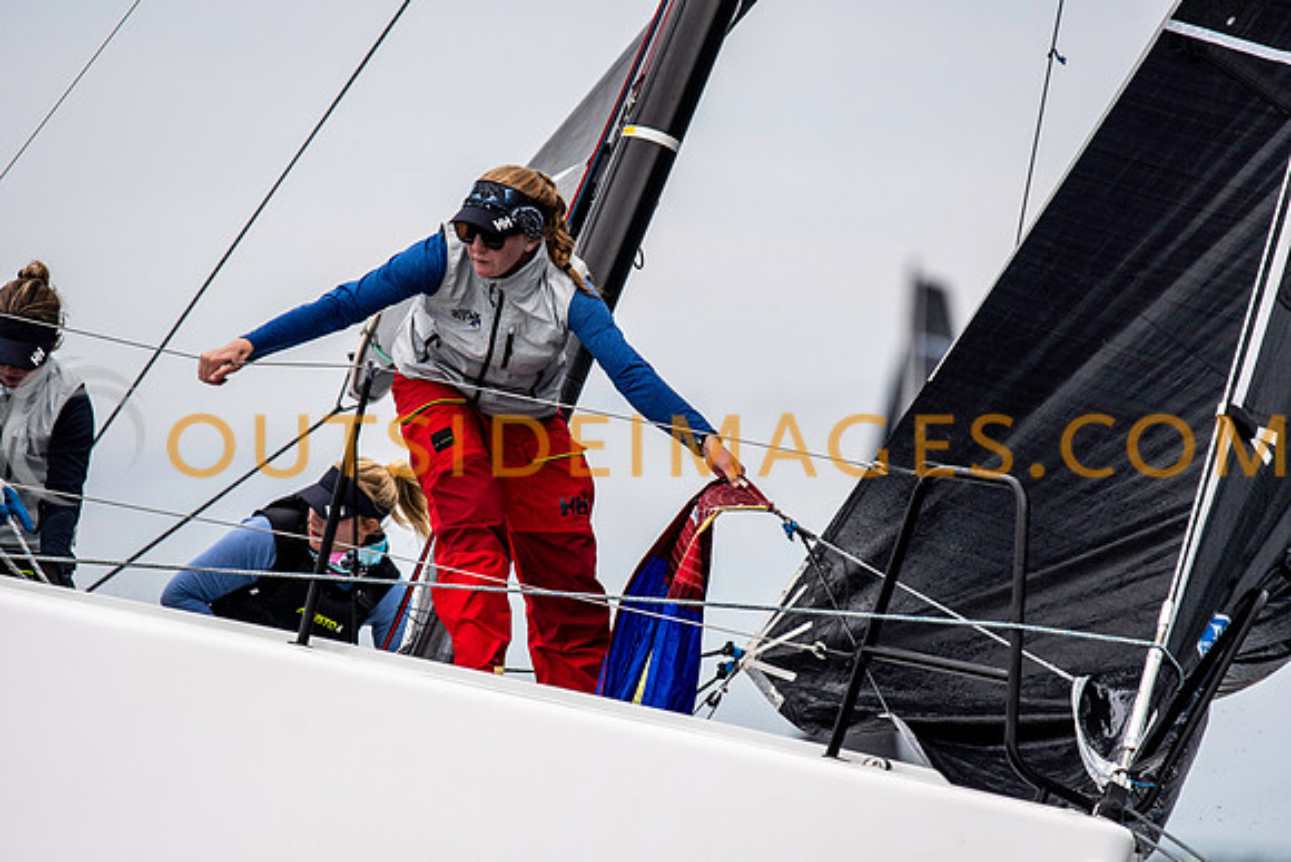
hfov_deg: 4.6
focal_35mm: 450
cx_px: 646
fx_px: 16141
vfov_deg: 3.1
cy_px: 431
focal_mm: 300
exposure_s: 1/2500
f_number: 5
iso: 320
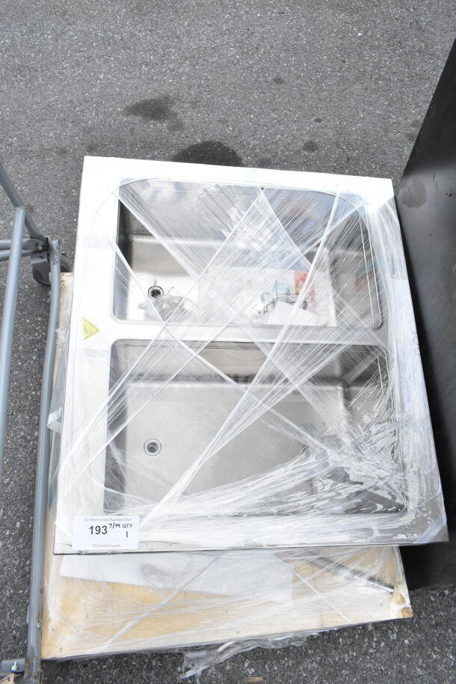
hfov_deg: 43.6
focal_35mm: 30
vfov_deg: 61.9
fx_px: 570
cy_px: 342
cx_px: 228
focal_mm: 20
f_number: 13
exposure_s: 1/640
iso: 1600
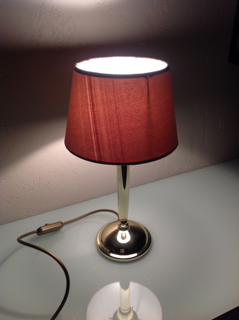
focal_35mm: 35
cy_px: 160
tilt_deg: -28.6
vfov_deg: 52.7
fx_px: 323
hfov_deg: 40.6
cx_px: 120
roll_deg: +2.5
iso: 50
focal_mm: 4.28
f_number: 2.4
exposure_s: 1/20
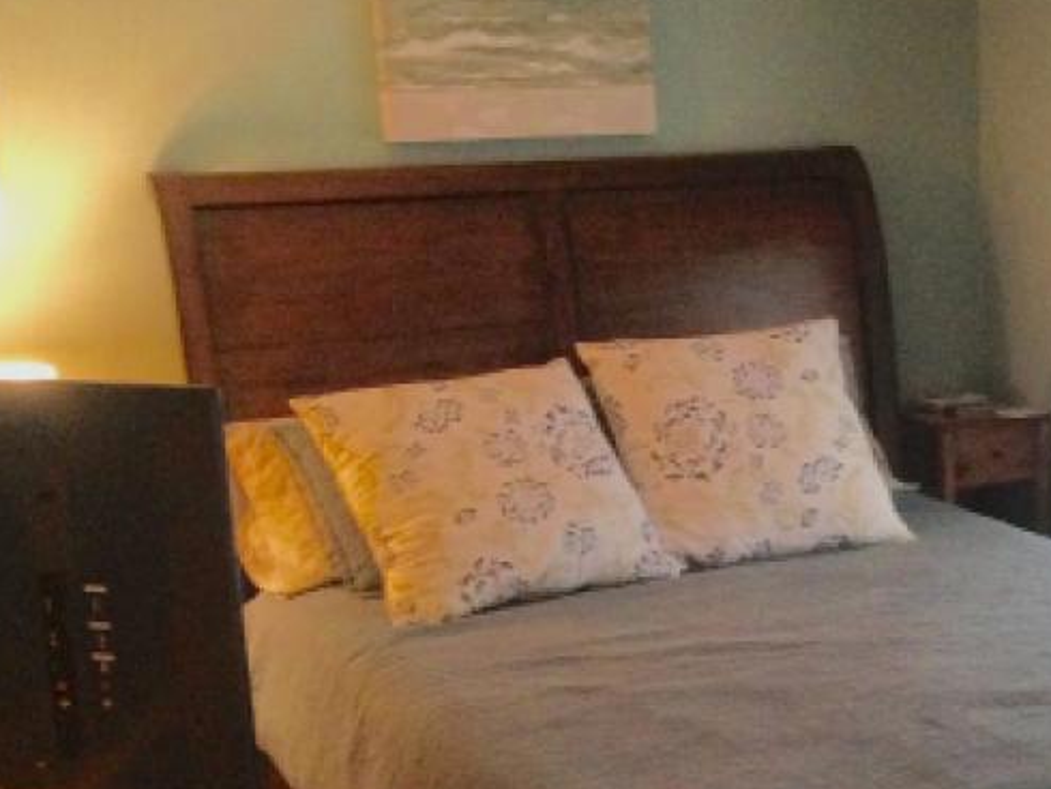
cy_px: 569
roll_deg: +1.4
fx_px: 2096
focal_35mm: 69
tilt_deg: -14.4
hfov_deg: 27.5
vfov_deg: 21.2
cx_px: 873
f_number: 2.4
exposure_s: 1/17
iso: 400
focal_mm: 4.12
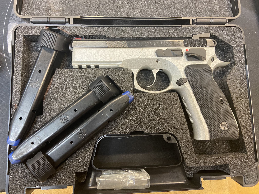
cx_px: 130
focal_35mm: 26
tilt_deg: -82.1
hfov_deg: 67.3
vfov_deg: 53.1
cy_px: 97
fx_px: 195
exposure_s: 1/50
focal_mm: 4.25
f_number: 1.8
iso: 320
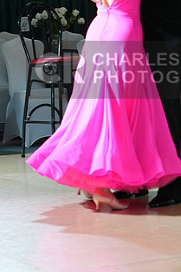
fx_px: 1465
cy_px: 70
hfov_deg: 7.1
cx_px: 146
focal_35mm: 194
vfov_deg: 10.6
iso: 2500
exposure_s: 1/250
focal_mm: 105
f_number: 5.6
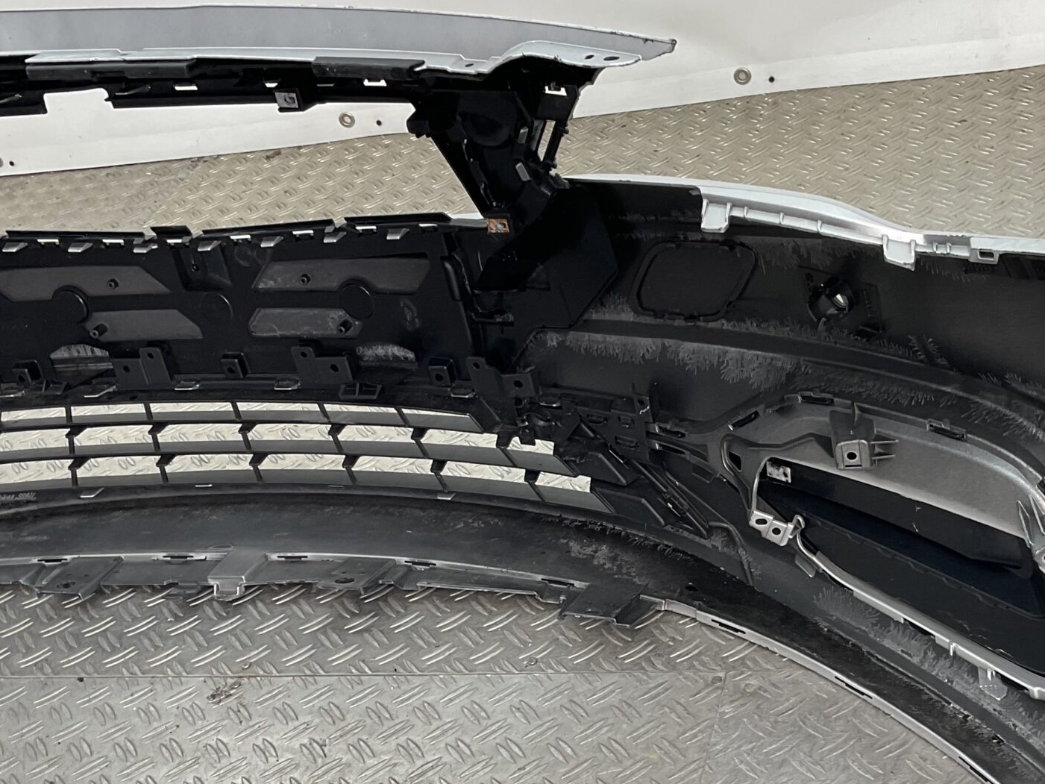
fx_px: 1600
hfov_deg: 36.0
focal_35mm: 53
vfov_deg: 27.2
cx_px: 650
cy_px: 568
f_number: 1.8
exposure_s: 1/100
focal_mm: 3
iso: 25
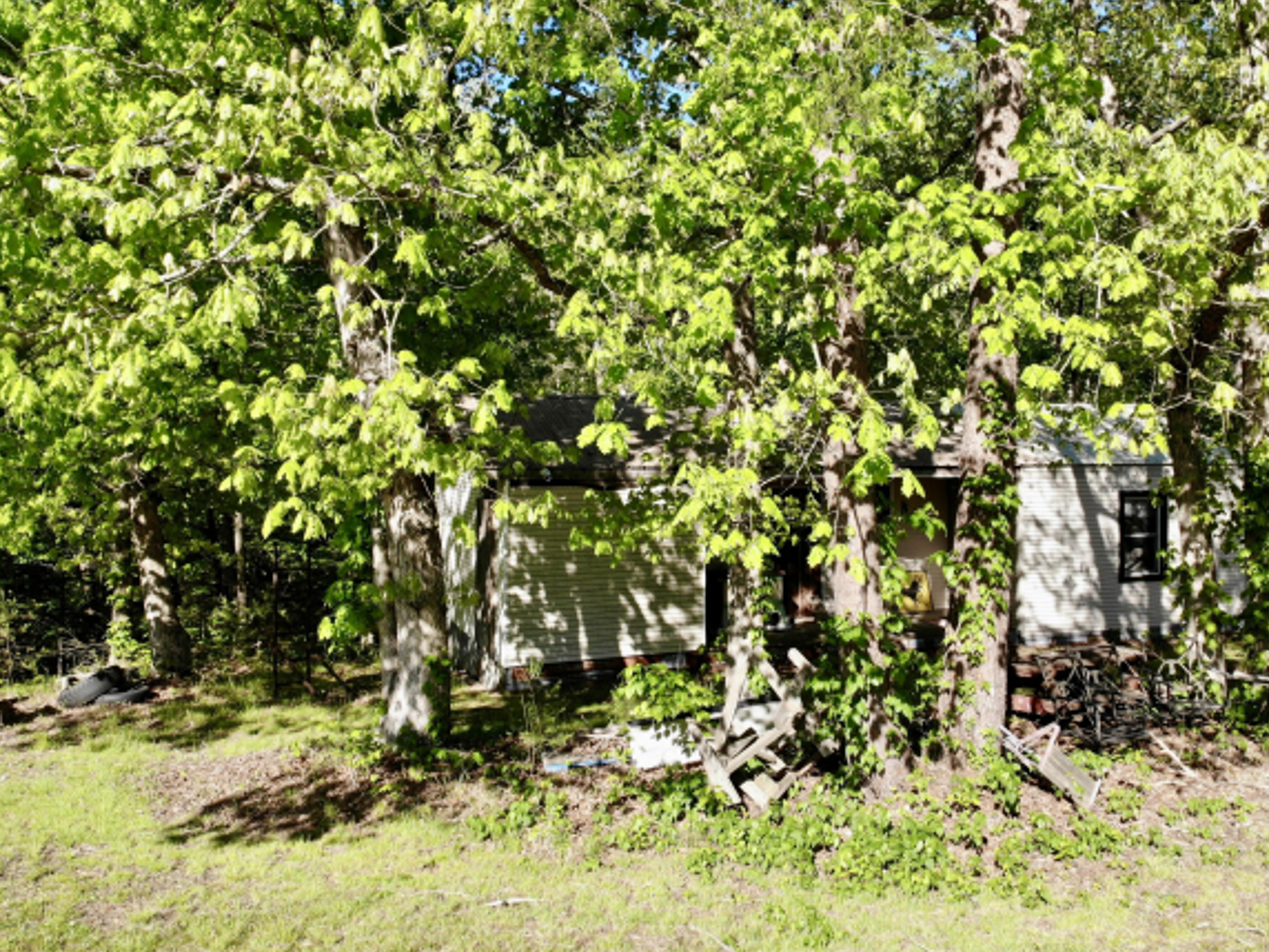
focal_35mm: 28
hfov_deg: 63.1
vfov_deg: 49.7
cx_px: 727
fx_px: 1026
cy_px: 426
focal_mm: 4.5
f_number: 2.8
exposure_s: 1/417
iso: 100
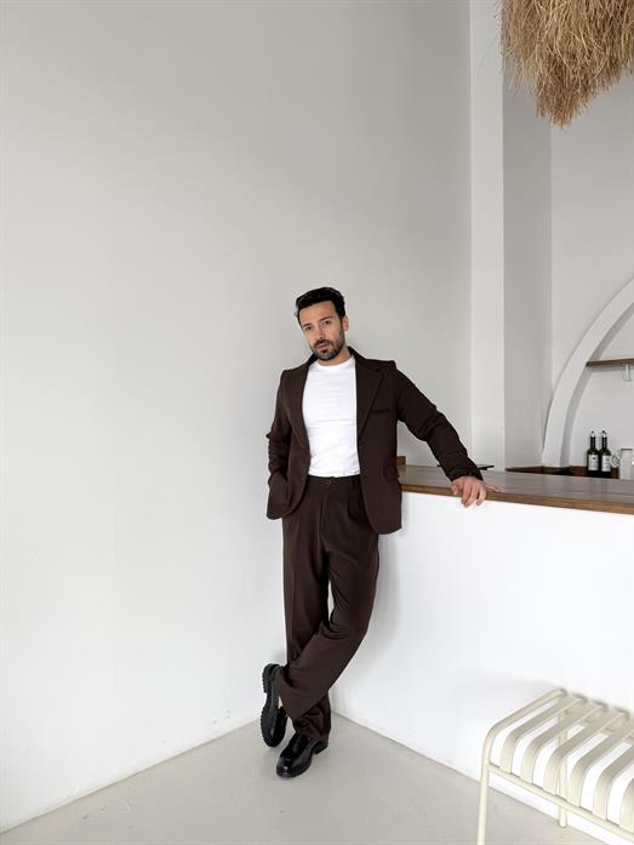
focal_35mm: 24
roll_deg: -0.2
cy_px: 422
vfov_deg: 71.6
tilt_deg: +0.2
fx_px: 586
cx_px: 317
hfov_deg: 56.8
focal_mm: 6.76
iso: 64
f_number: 1.78
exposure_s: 1/121
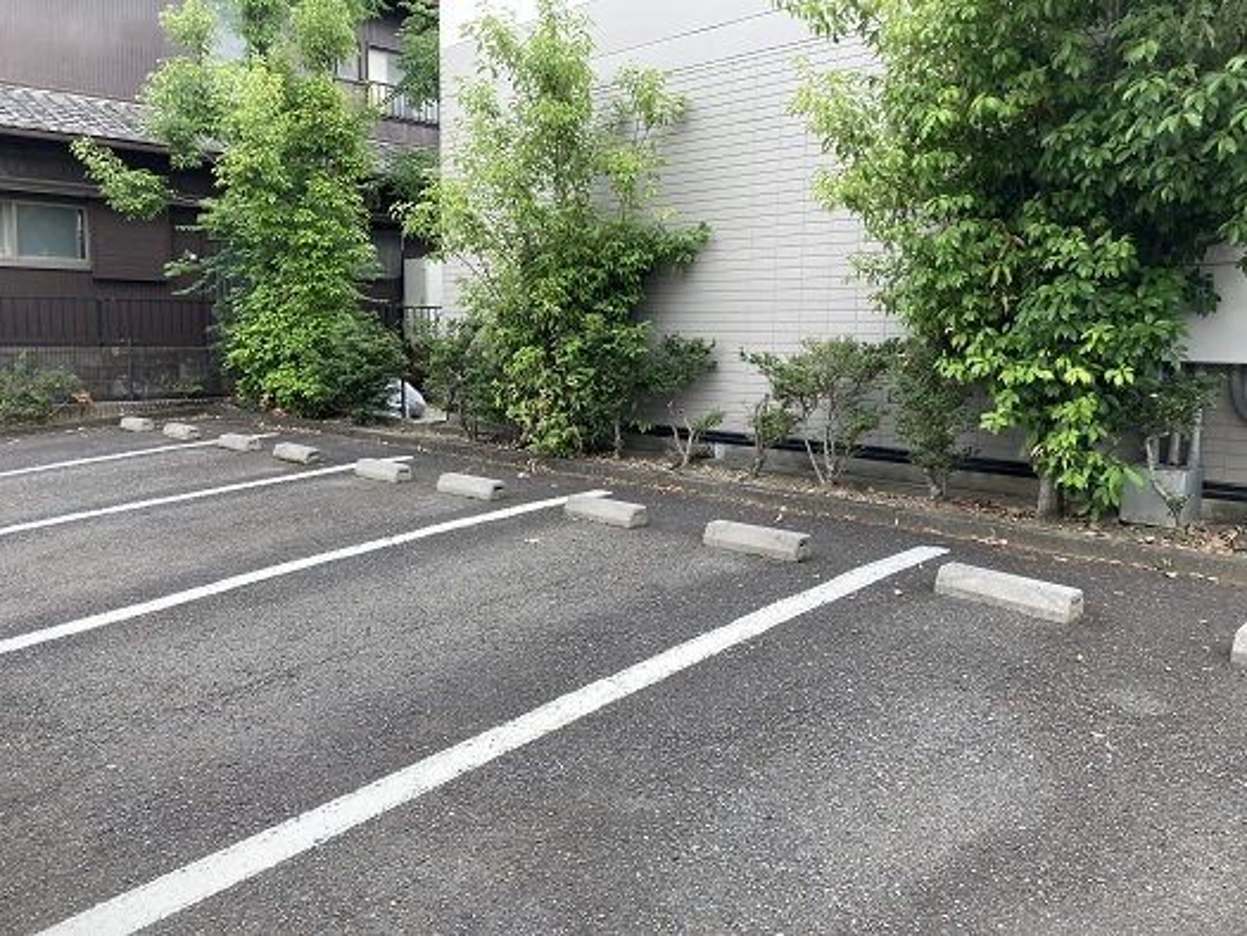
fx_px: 1009
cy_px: 468
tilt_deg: -6.7
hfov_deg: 63.4
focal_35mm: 28
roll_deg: -1.4
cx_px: 624
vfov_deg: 49.8
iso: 20
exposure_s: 1/189
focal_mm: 3.99
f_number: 1.8
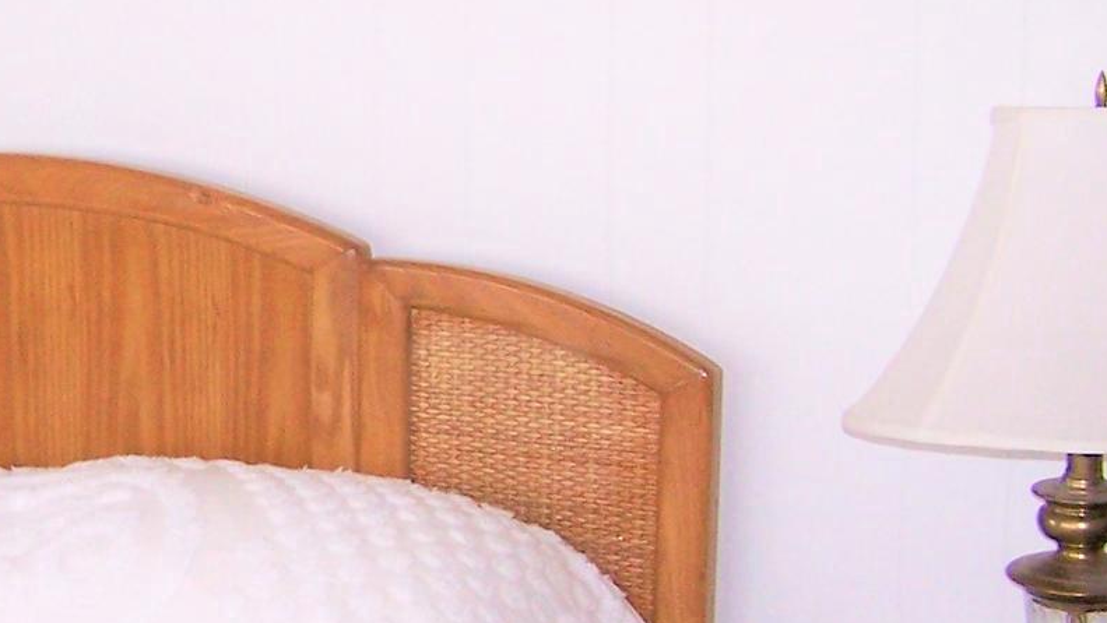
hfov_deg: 19.4
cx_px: 5
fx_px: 3142
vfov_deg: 11.3
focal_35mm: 107
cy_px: 305
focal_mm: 6.3
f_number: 2.8
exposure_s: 1/60
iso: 140
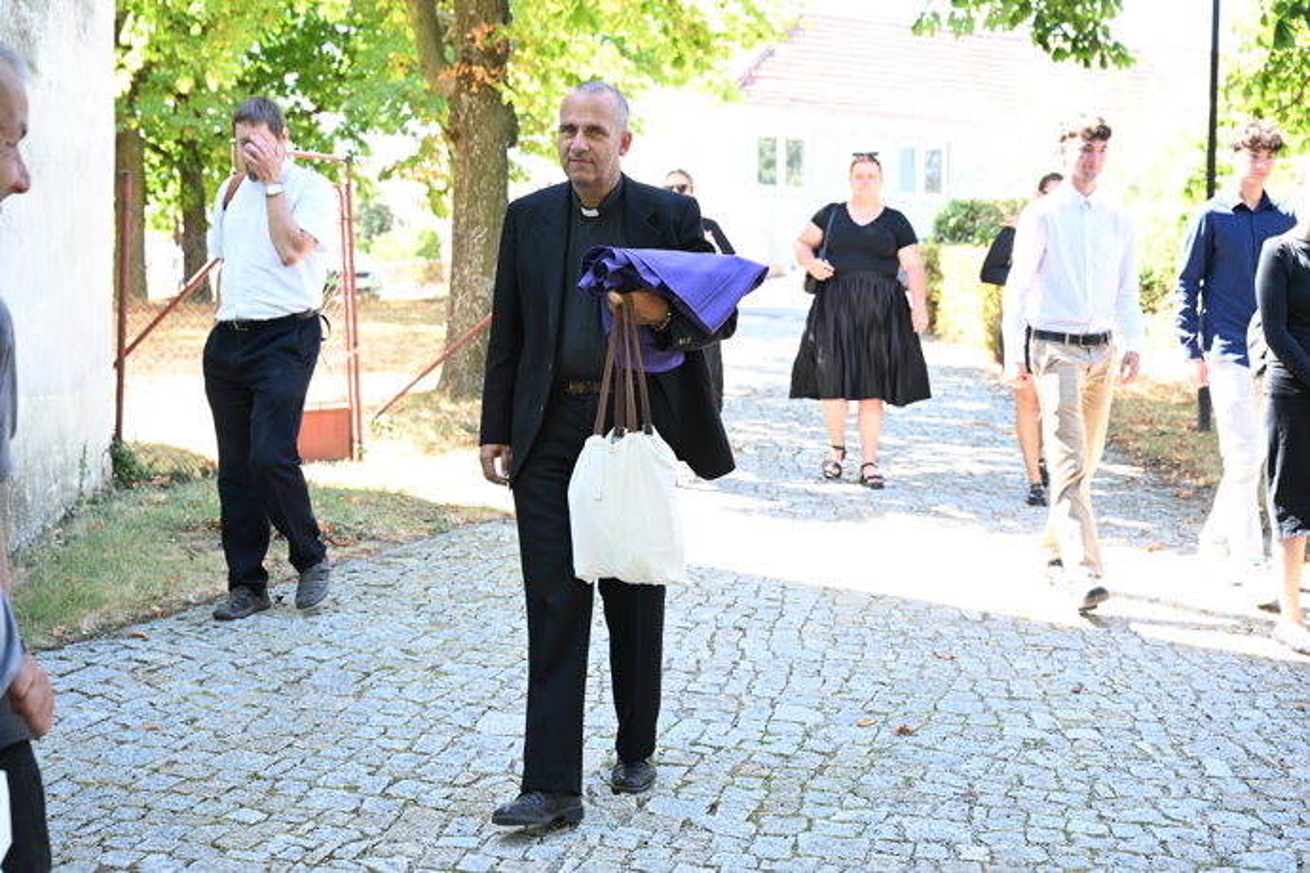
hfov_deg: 40.3
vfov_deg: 27.5
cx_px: 655
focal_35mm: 49
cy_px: 436
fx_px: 1783
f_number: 5
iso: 1250
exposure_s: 1/250
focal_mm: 49
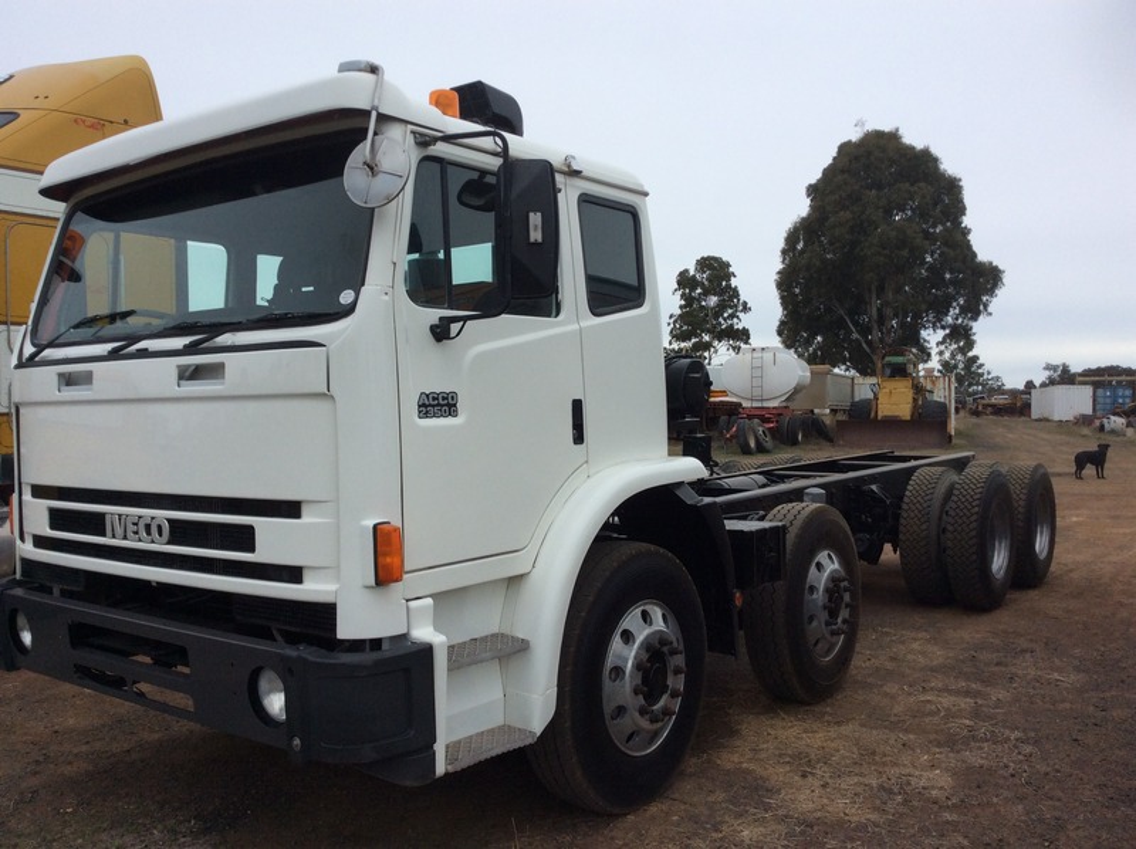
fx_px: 1049
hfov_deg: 56.9
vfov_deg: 44.1
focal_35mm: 32
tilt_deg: -3.1
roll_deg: +0.2
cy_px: 424
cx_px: 568
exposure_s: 1/697
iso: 32
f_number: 2.4
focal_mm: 3.3
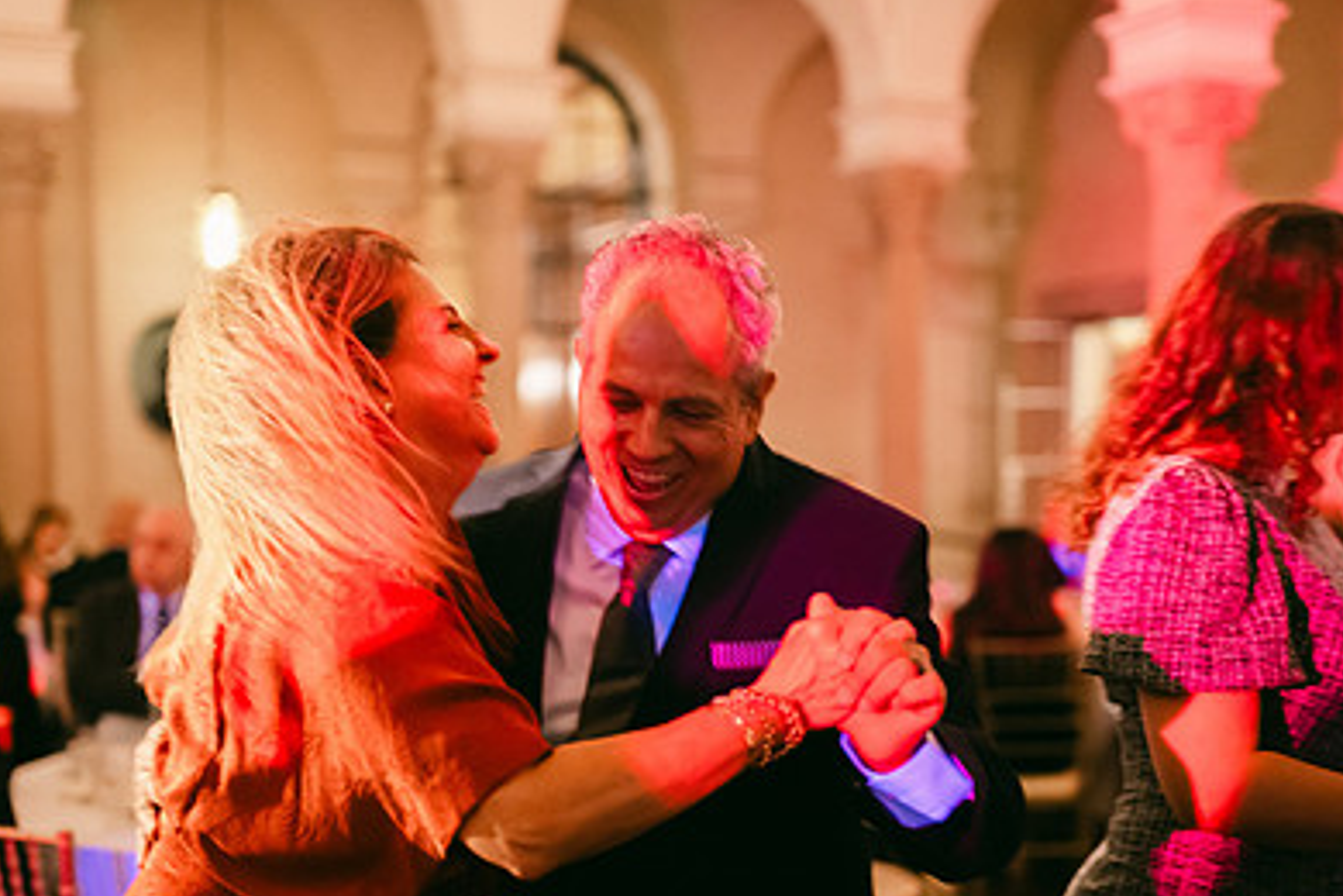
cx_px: 592
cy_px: 625
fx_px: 1940
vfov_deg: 25.8
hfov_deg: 38.1
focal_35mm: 52
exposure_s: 1/125
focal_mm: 35
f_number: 1.2
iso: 2800
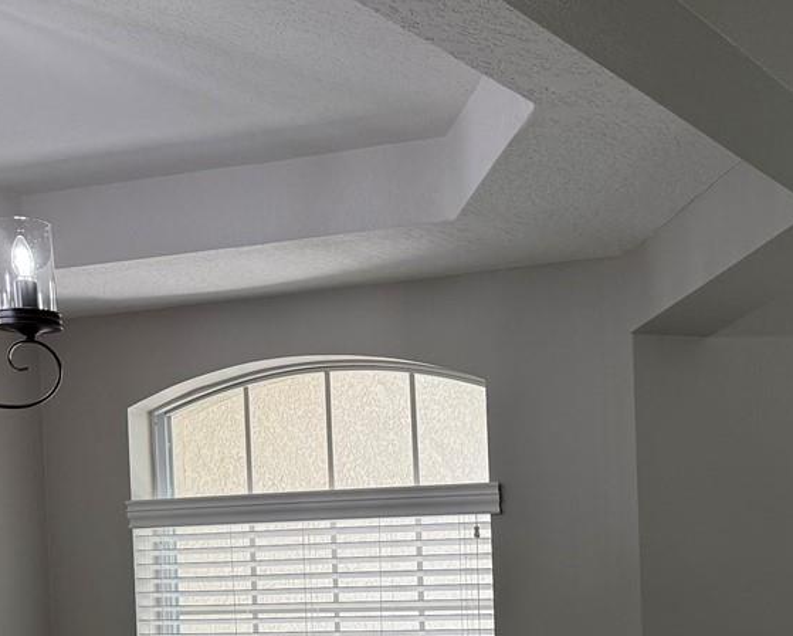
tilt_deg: -3.4
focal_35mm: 67
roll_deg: +1.1
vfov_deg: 21.4
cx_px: 854
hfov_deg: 26.3
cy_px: 738
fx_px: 1574
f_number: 1.78
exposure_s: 1/383
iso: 100
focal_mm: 6.76
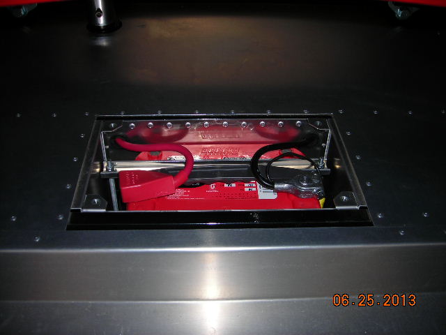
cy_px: 168
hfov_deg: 49.0
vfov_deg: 37.7
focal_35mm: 38
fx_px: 490
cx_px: 223
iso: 50
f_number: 3.2
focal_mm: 6.3
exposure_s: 1/60.1
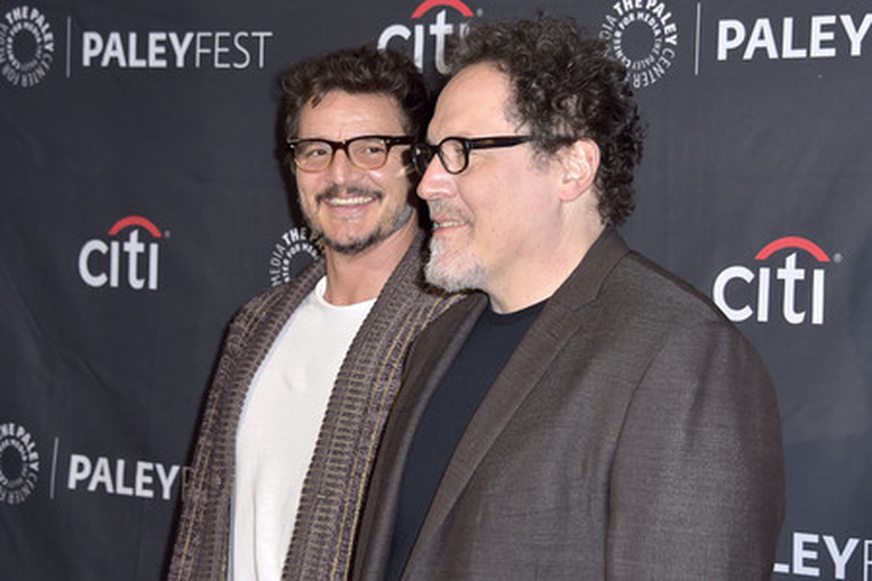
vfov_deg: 15.2
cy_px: 290
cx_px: 436
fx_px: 2180
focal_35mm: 90
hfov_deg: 22.6
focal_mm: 90
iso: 500
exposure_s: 1/250
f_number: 6.3
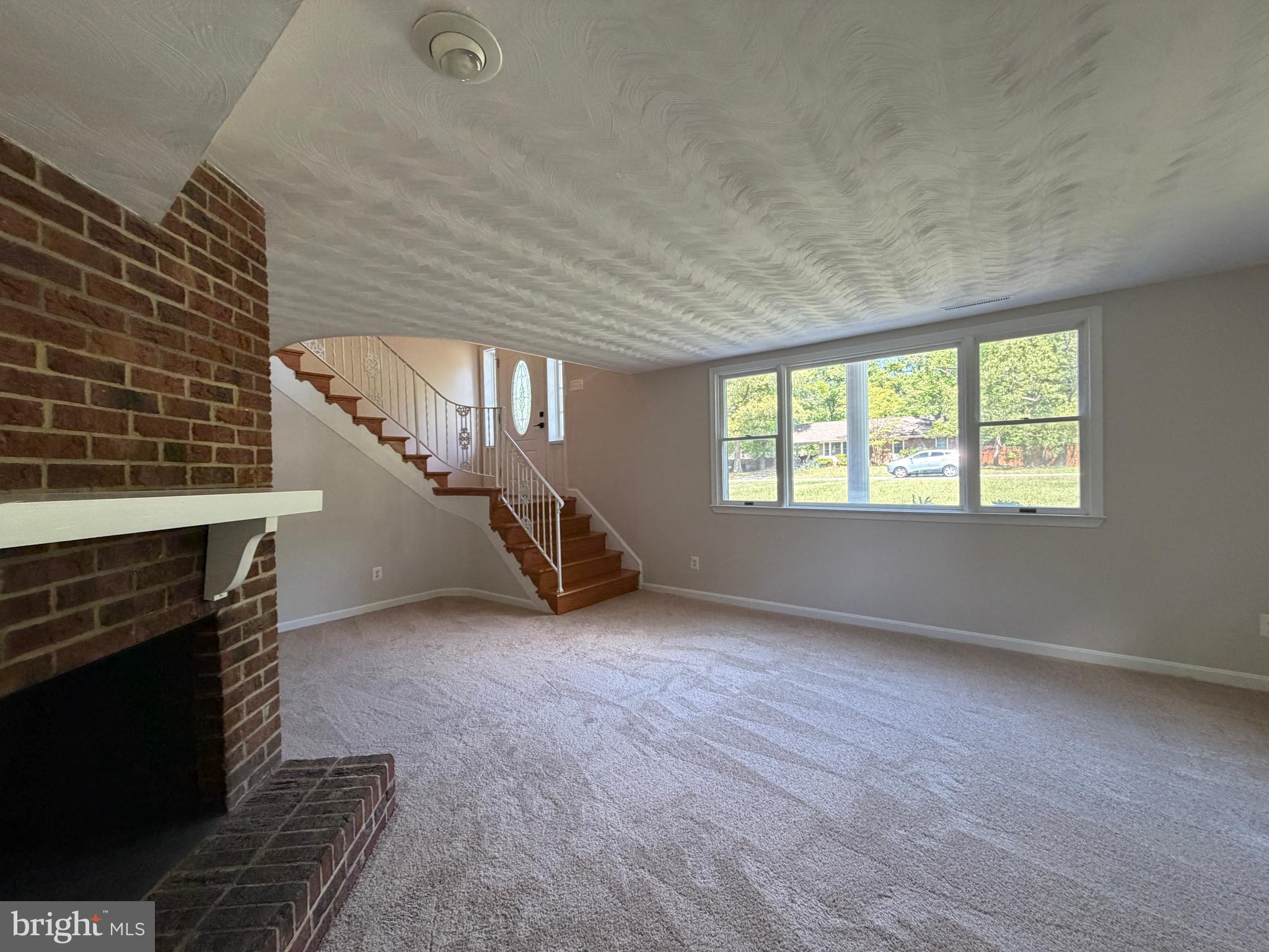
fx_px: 513
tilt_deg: -1.3
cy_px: 476
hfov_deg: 102.1
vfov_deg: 85.7
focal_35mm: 14
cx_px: 634
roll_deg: +2.3
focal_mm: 2.22
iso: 320
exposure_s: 1/121
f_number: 2.2
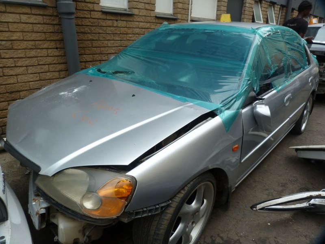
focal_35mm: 25
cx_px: 162
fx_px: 235
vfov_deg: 54.9
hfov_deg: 69.4
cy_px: 122
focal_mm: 4.5
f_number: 3.6
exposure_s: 1/100
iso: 80
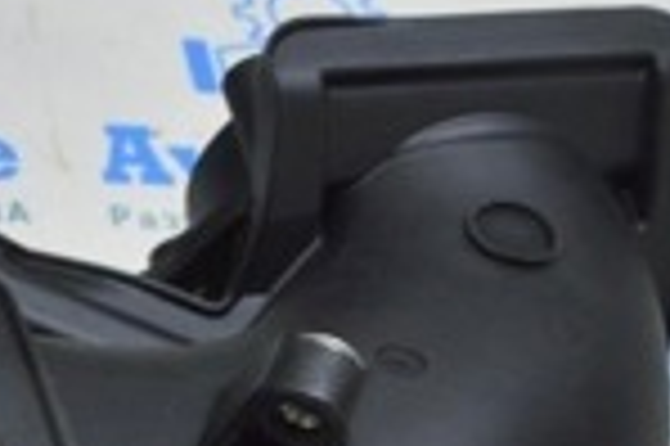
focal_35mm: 129
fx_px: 2398
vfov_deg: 10.6
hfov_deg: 13.8
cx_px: -621
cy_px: 101
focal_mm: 20
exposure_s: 1/20
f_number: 5.6
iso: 400
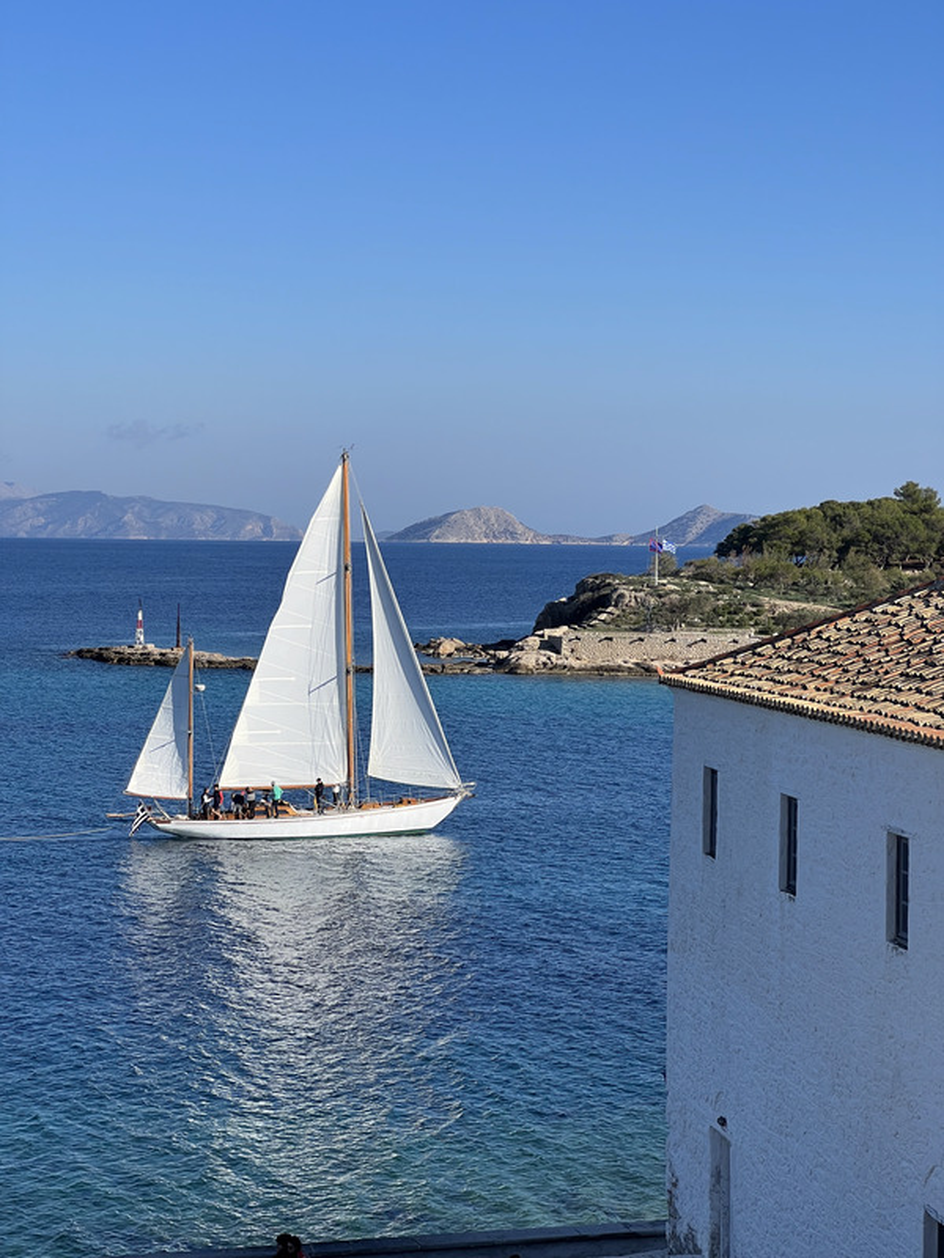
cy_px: 629
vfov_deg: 25.3
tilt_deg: -1.7
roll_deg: -0.6
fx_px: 2800
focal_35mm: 77
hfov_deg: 19.1
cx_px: 472
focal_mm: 9
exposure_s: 1/935
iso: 32
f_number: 2.8
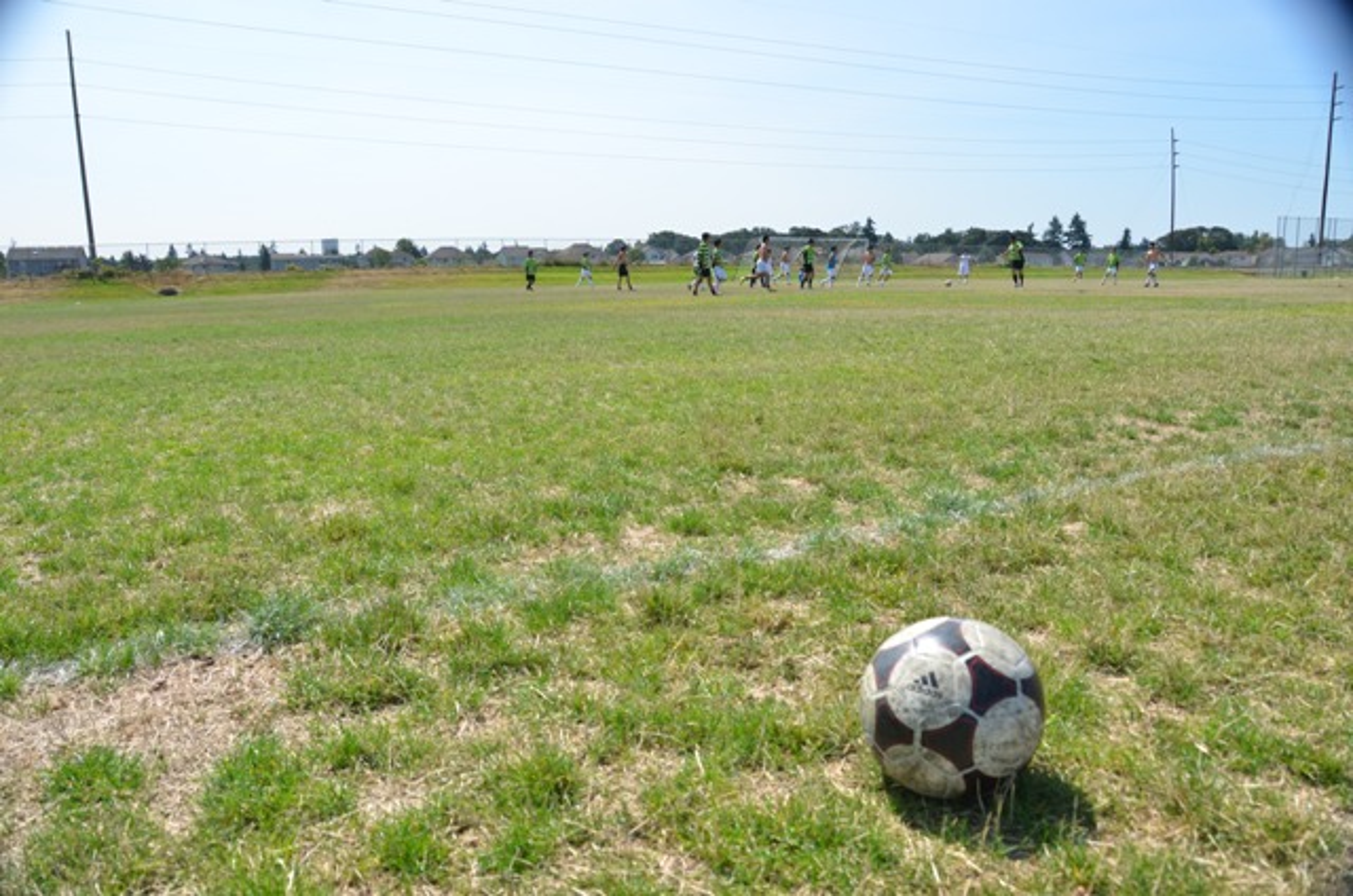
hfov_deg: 67.5
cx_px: 676
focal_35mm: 27
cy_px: 448
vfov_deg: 47.7
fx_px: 1013
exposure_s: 1/1600
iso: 400
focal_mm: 18
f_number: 6.3
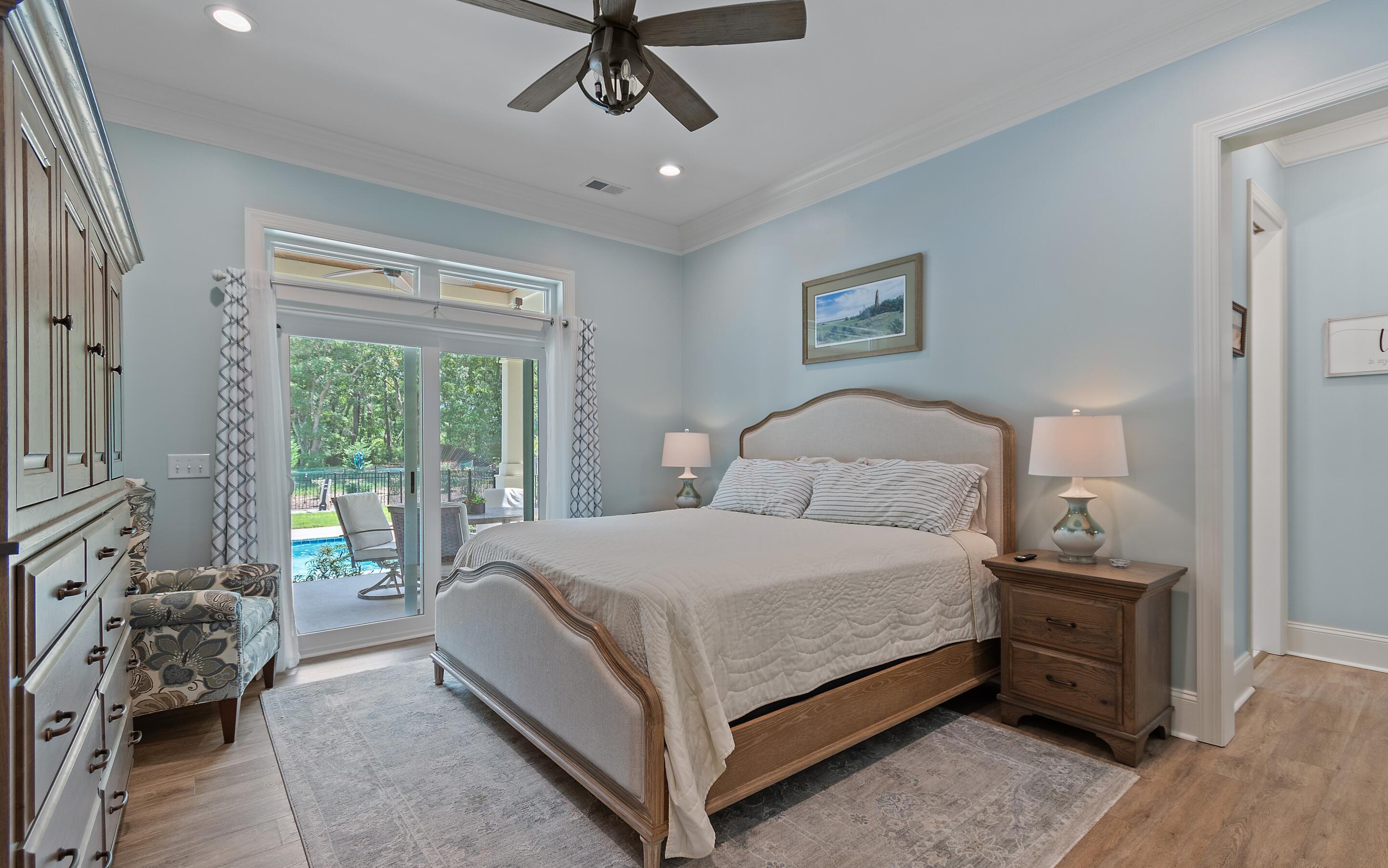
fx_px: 605
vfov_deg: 71.3
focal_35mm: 16
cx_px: 717
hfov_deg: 97.8
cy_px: 449
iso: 100
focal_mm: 10
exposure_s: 1/6
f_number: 4.5
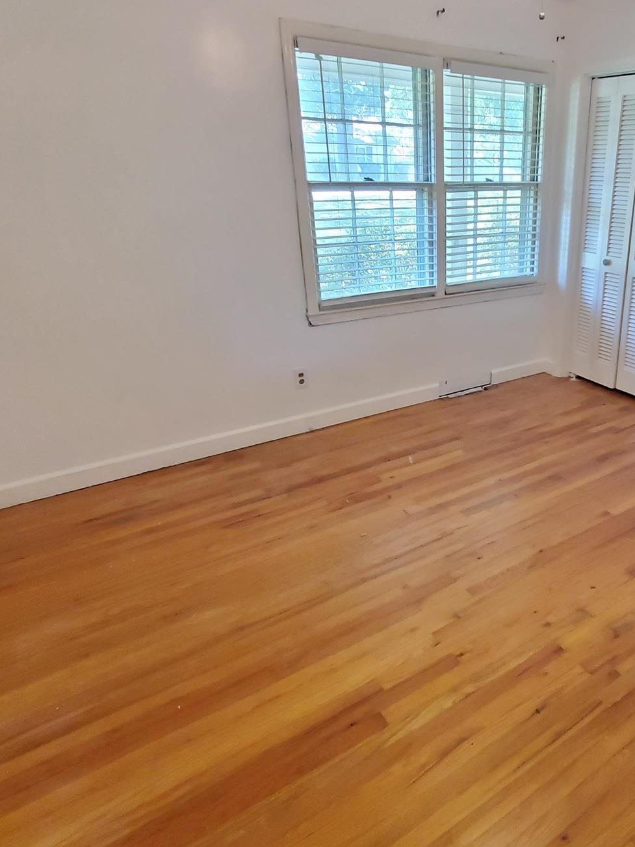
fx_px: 562
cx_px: 494
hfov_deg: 55.4
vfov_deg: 73.9
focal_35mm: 23
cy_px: 403
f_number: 2.2
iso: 500
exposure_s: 1/40
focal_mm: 1.8
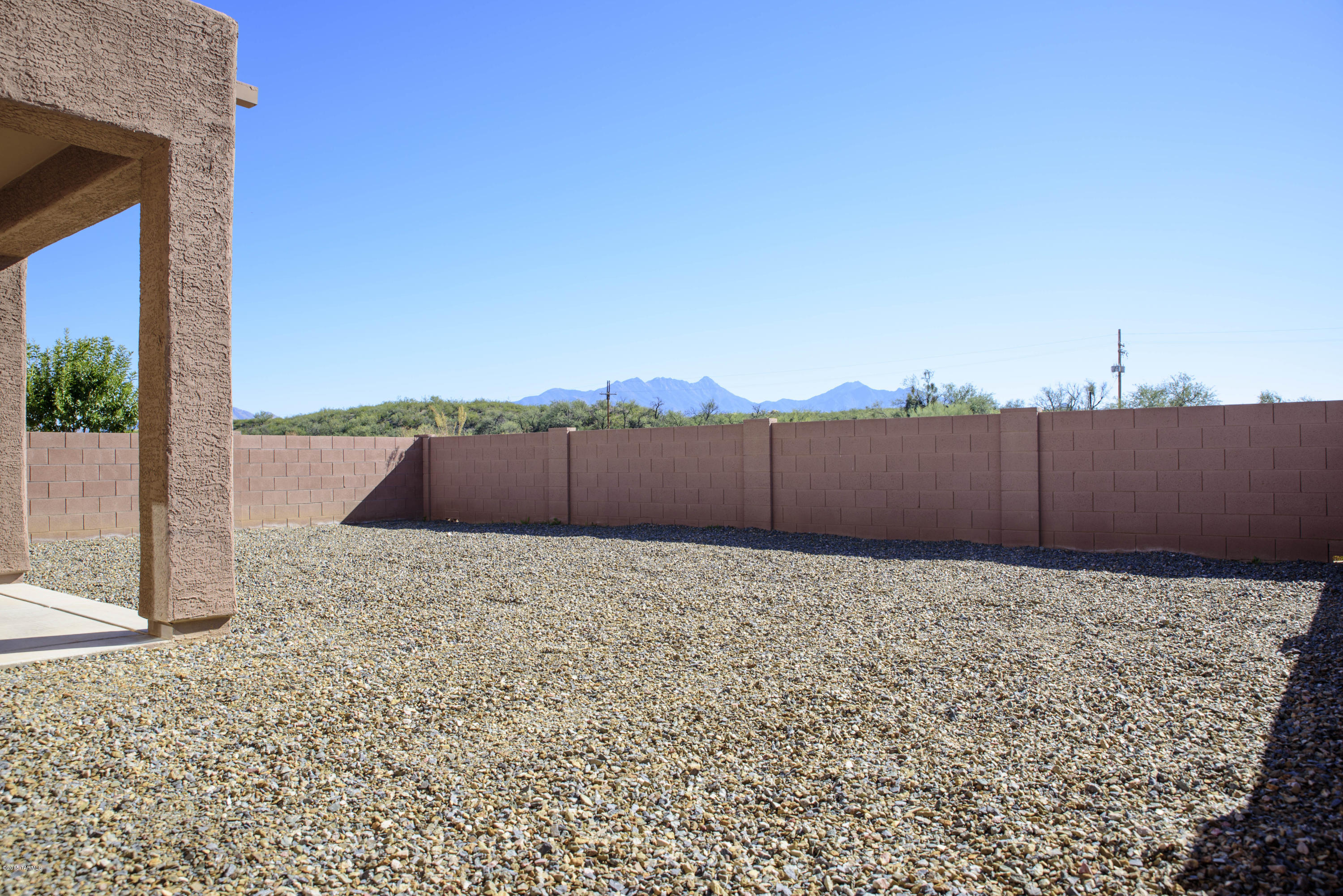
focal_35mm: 24
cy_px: 448
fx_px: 896
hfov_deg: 73.7
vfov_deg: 53.2
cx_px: 672
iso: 100
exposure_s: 1/250
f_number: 7.1
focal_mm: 24
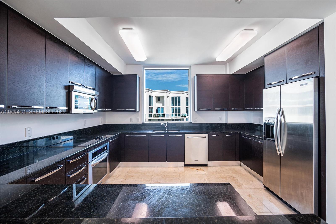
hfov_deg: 104.3
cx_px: 168
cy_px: 112
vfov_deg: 81.2
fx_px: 131
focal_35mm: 14
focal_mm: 7
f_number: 4.5
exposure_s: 1/13
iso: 100
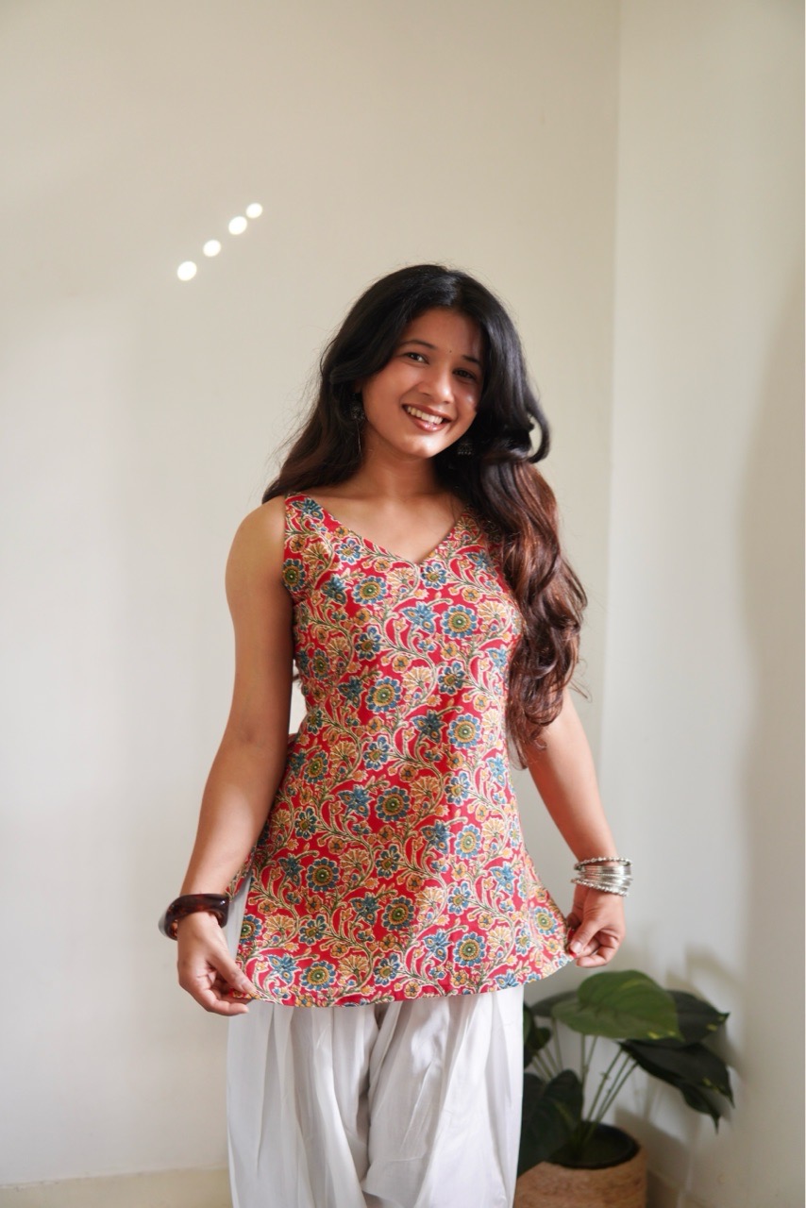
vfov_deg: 43.6
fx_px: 1510
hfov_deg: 29.9
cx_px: 403
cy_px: 604
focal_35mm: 45
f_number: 1.4
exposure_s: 1/40
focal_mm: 30
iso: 160
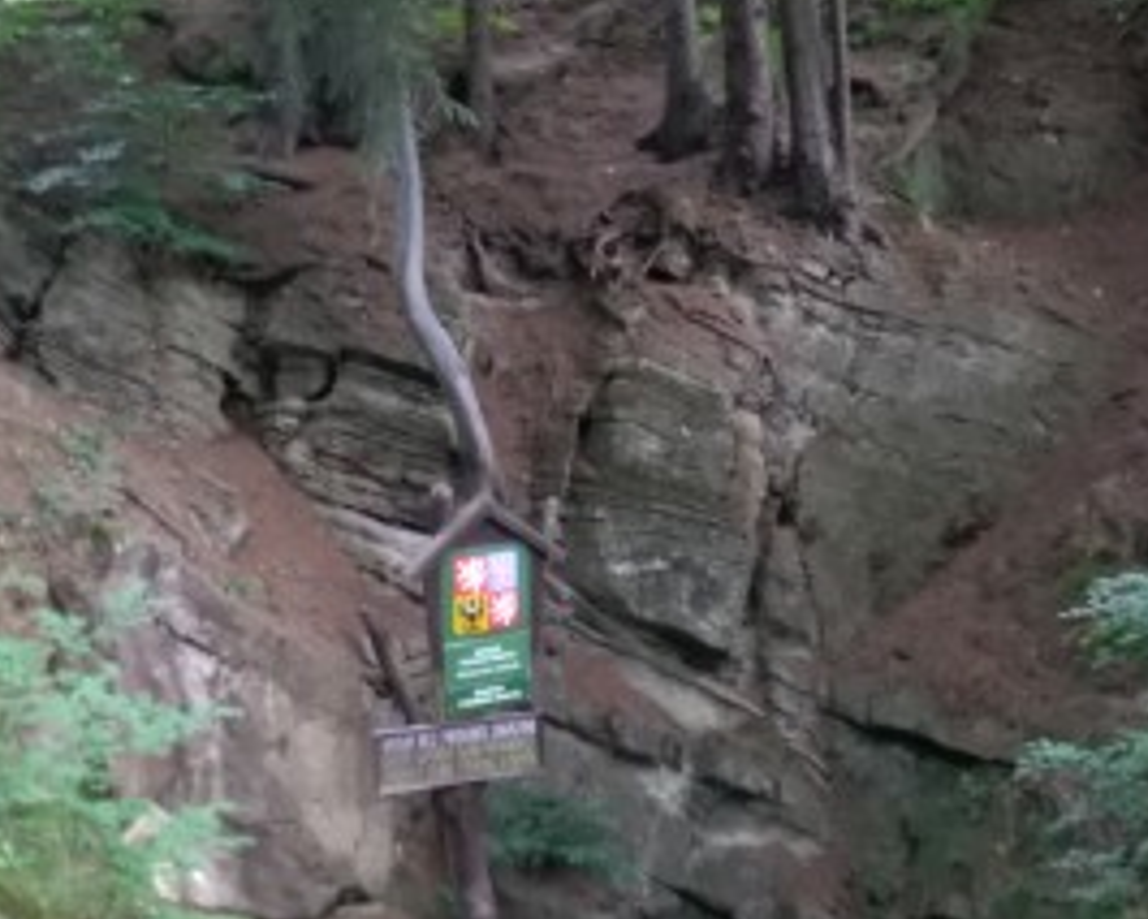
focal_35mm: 61
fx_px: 2073
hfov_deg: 30.9
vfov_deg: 24.8
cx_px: 574
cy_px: 246
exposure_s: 1/30
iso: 414
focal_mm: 3.54
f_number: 2
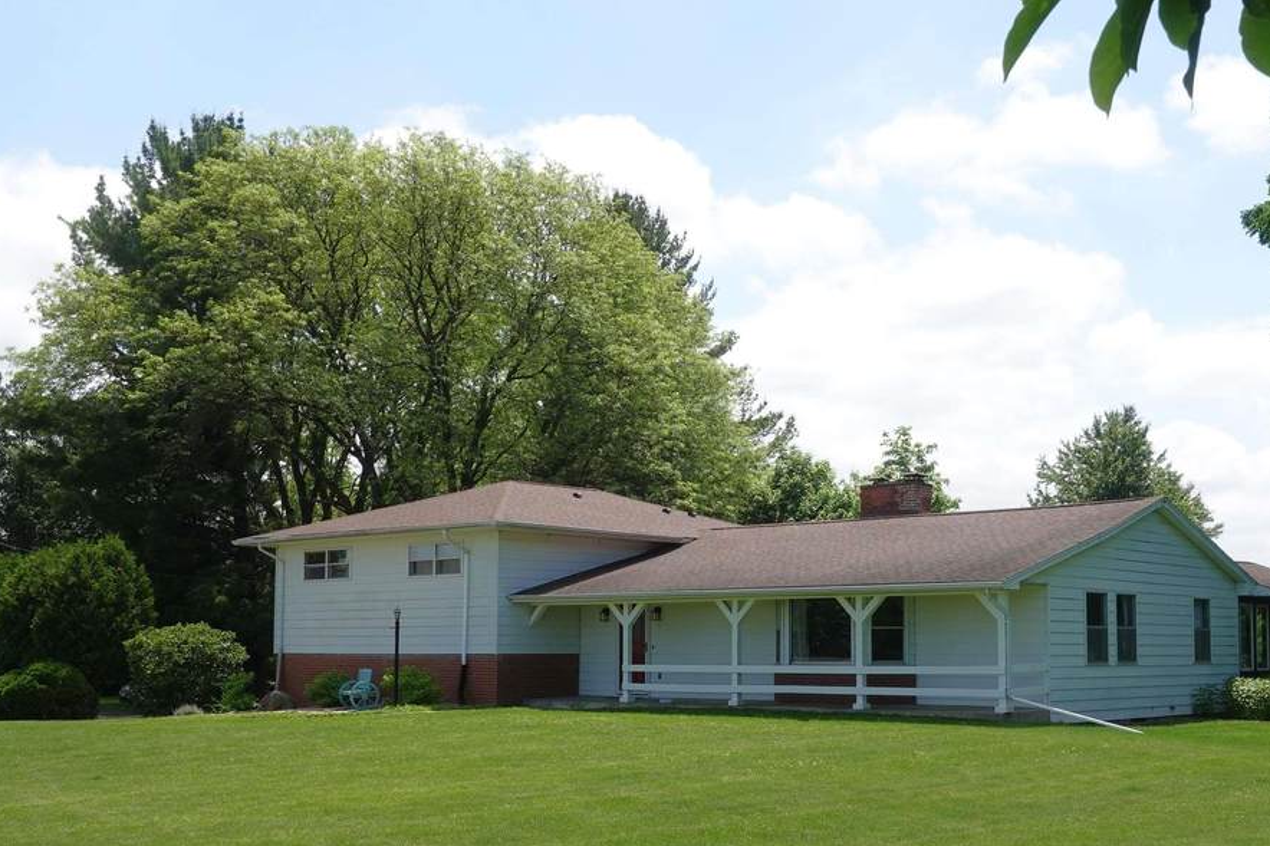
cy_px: 542
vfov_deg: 31.7
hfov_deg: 46.3
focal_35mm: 42
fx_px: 1481
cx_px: 728
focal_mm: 10.51
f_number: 5.6
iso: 125
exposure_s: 1/500
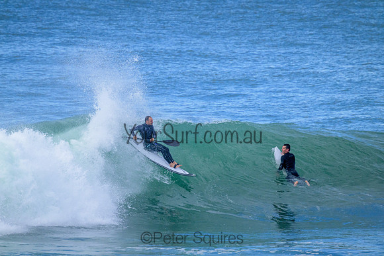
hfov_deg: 2.6
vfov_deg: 1.7
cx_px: 192
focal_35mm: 800
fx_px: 8535
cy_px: 128
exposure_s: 1/2000
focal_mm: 800
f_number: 11
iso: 2000
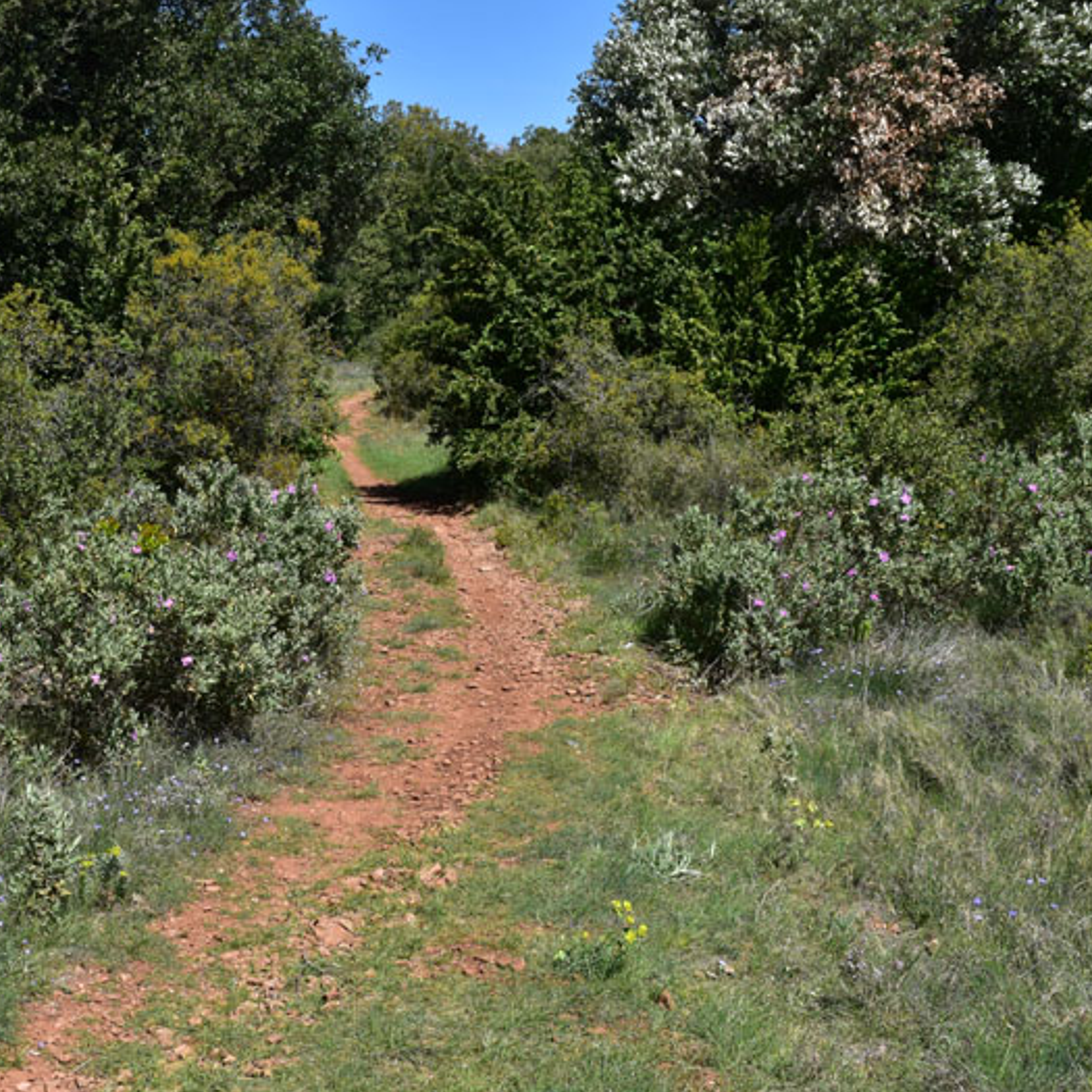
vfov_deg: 37.8
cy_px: 550
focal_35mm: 45
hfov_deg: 37.2
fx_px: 1593
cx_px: 320
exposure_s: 1/400
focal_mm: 23
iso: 400
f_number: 14
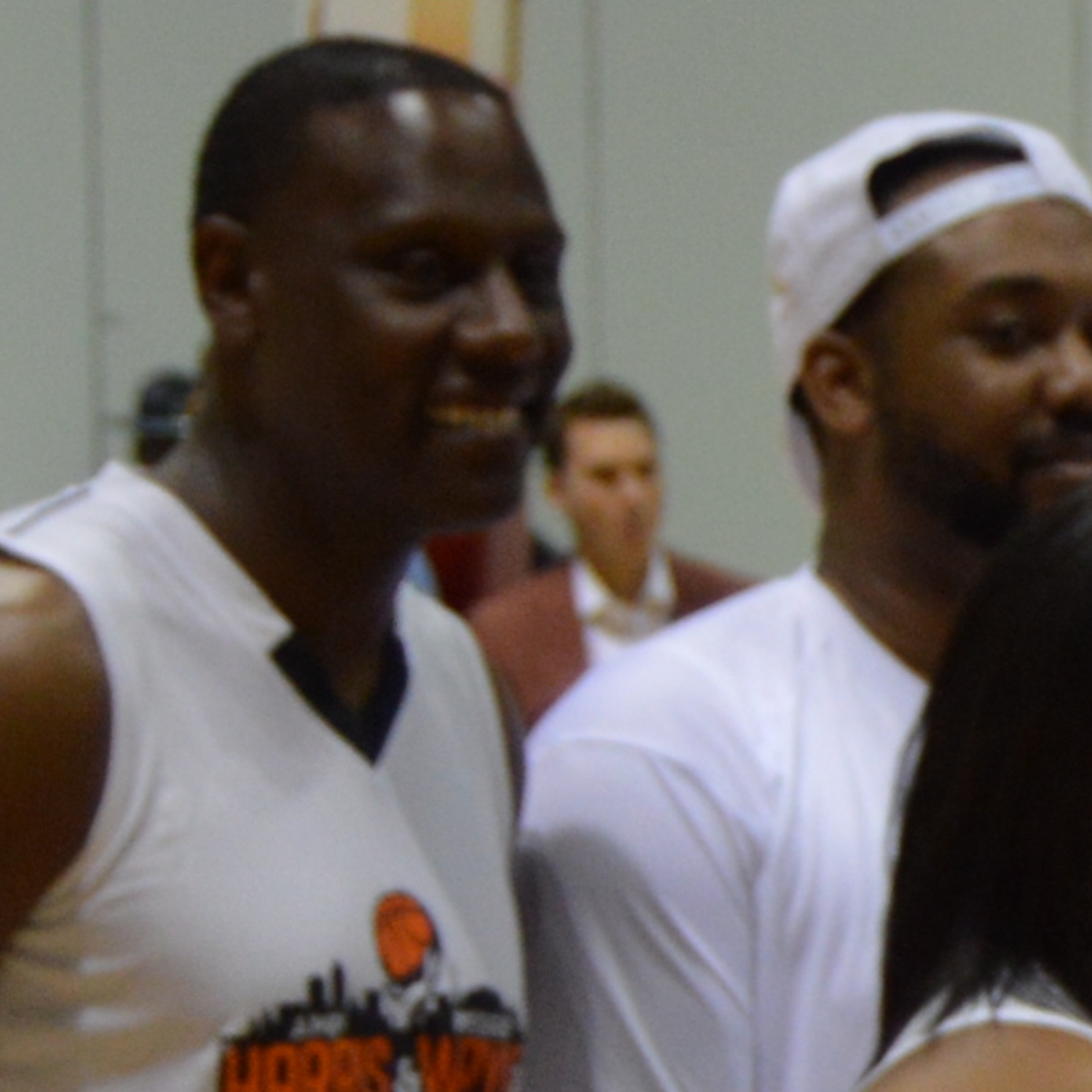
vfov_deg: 6.0
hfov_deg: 5.8
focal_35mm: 290
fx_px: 10350
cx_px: 2857
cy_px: 1796
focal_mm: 30
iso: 560
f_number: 4.2
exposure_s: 1/60
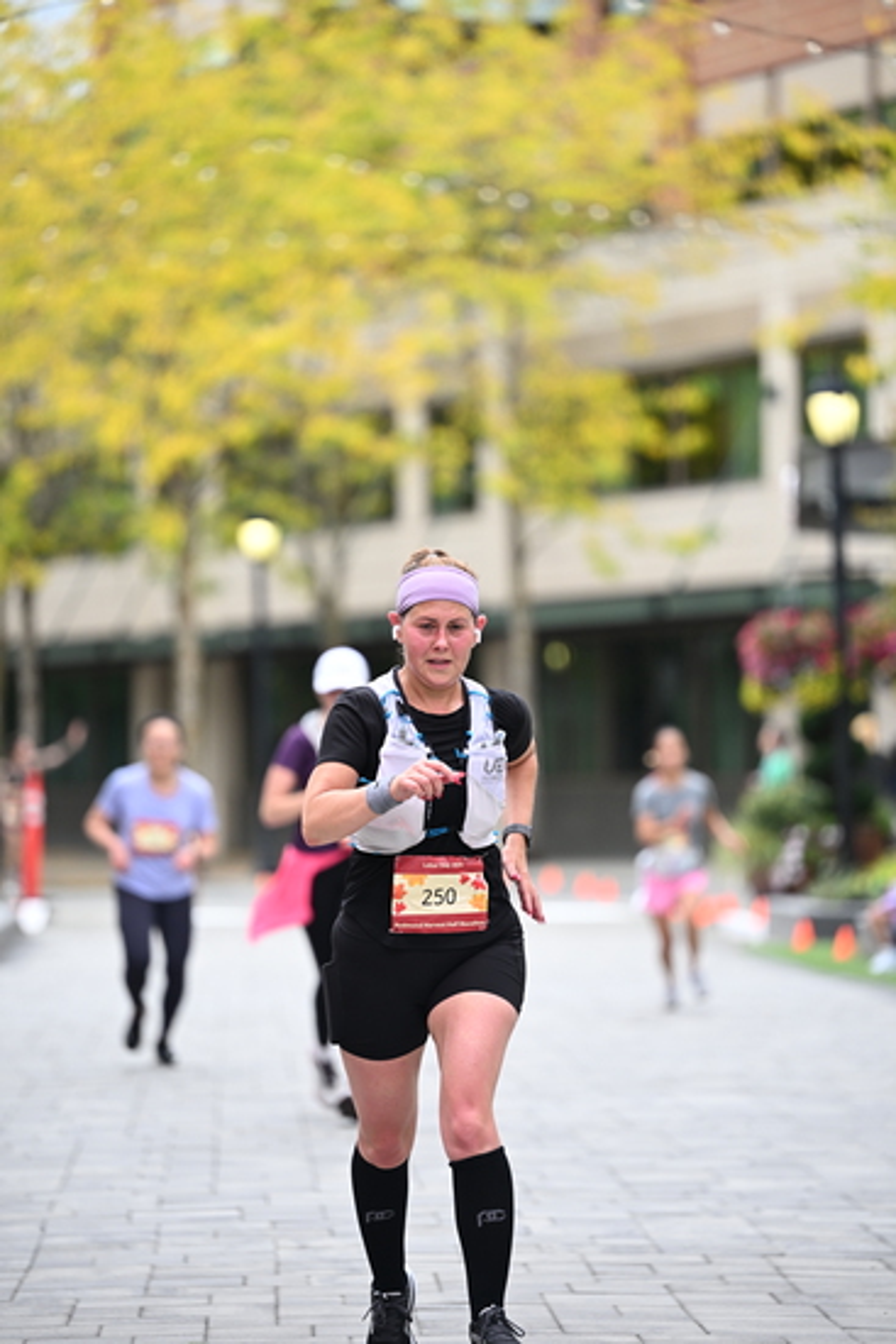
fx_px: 5969
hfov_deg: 8.6
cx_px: 448
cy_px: 672
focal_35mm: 160
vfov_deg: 12.8
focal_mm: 160
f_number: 2.8
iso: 640
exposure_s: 1/1600
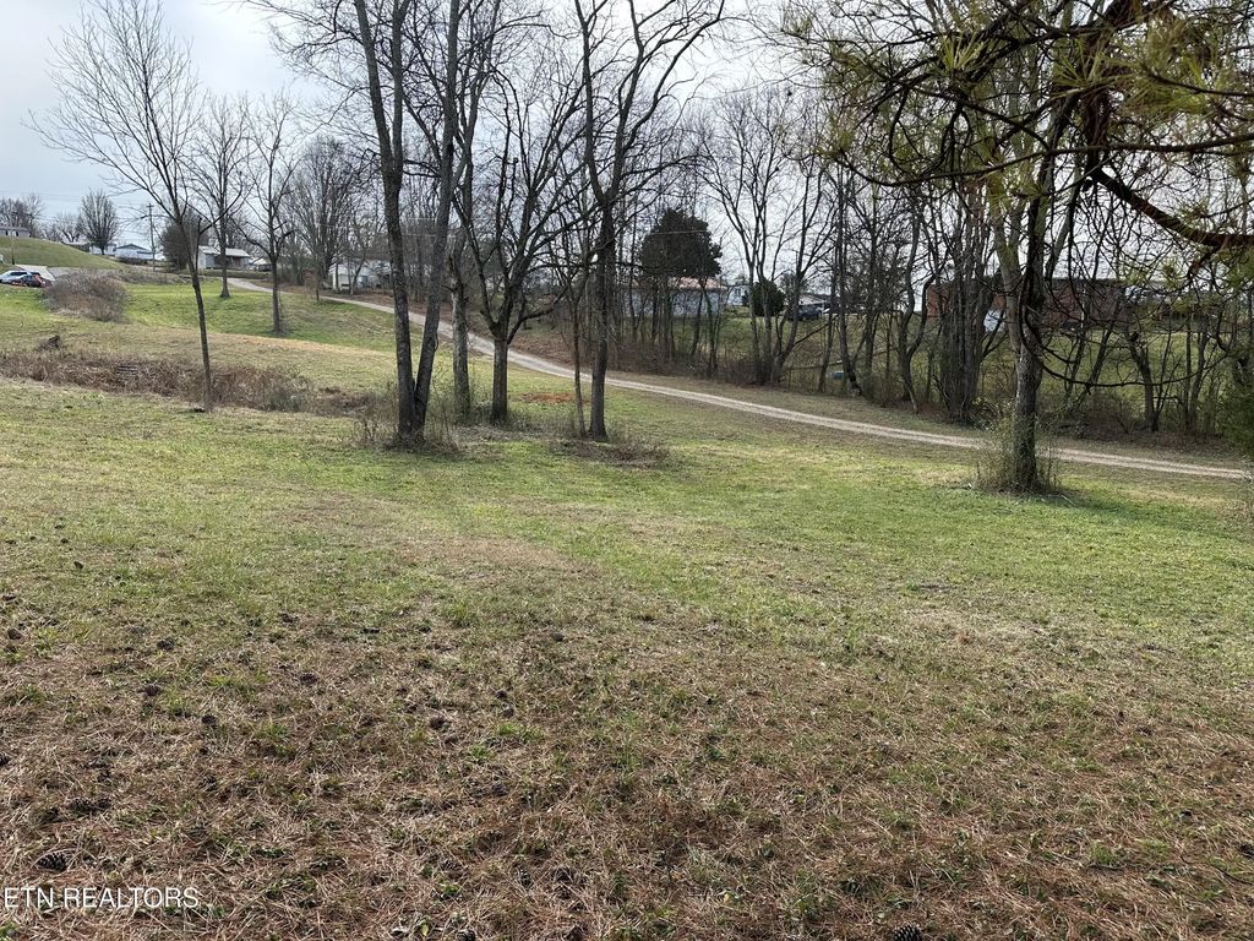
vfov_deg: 56.8
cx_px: 627
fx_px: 869
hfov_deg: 71.6
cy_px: 470
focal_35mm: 24
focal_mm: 6.86
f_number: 1.78
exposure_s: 1/1009
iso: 80
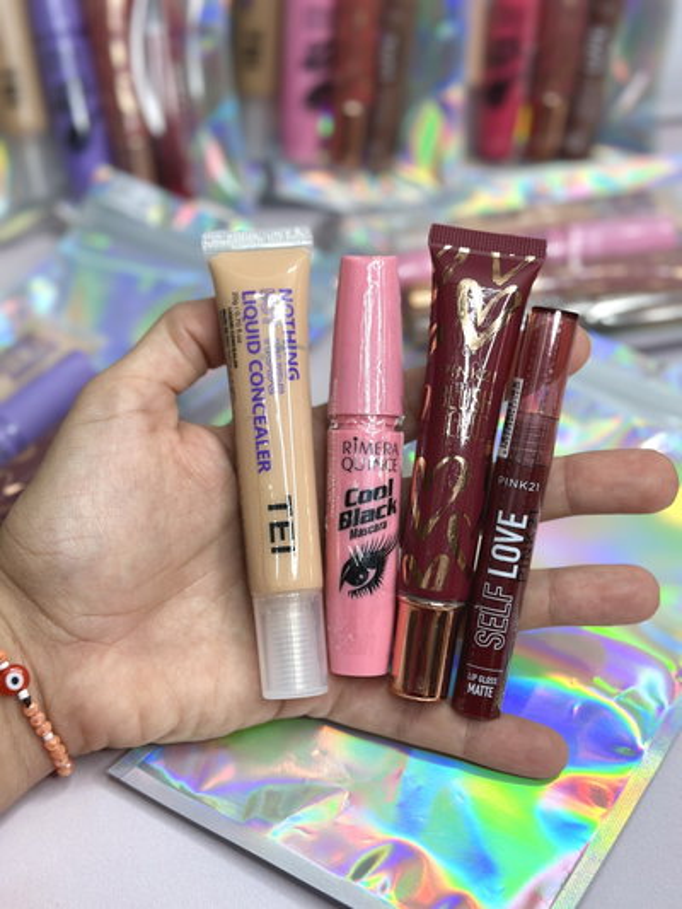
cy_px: 454
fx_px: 1260
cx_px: 341
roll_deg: +2.1
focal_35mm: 48
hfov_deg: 30.3
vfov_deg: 39.6
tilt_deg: -40.8
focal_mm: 6.86
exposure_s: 1/100
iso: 80
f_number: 1.78
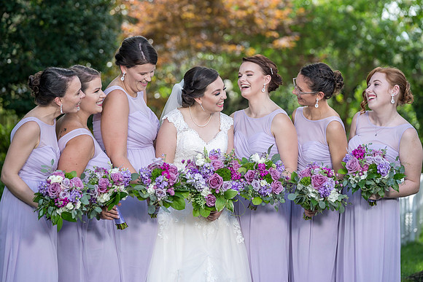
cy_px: 141
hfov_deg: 13.4
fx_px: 1795
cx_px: 212
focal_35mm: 153
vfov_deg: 9.0
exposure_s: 1/200
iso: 100
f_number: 4
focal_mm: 151
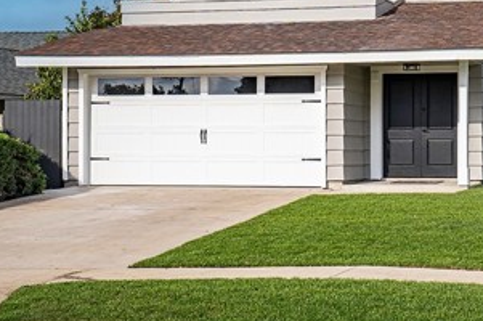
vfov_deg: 20.2
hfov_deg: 29.9
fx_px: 885
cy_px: 43
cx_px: 379
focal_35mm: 66
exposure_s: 1/320
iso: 320
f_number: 9
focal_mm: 31
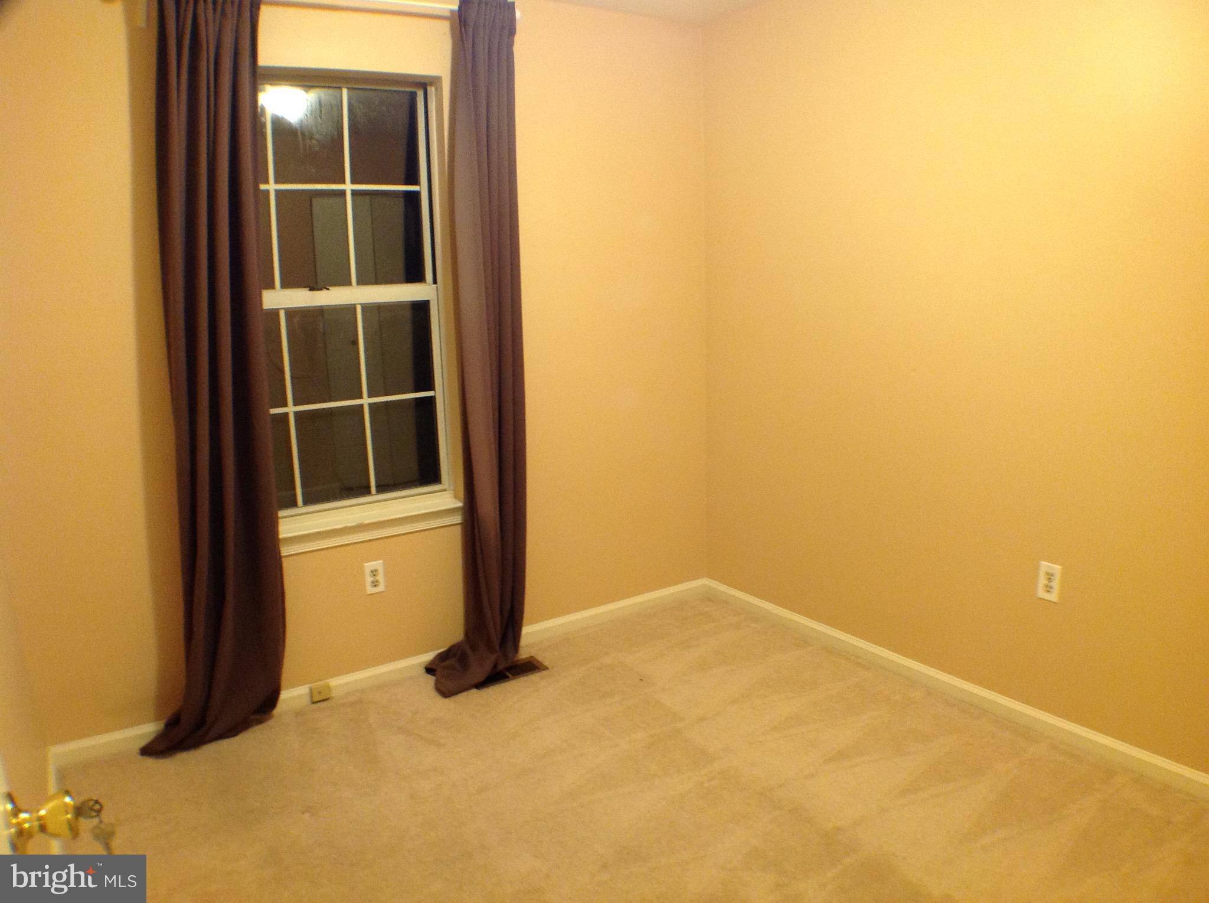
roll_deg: +1.7
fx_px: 1220
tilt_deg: -13.2
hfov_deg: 52.7
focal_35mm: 35
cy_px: 452
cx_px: 604
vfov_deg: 40.6
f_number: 2.4
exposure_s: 1/15
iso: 160
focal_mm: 4.28
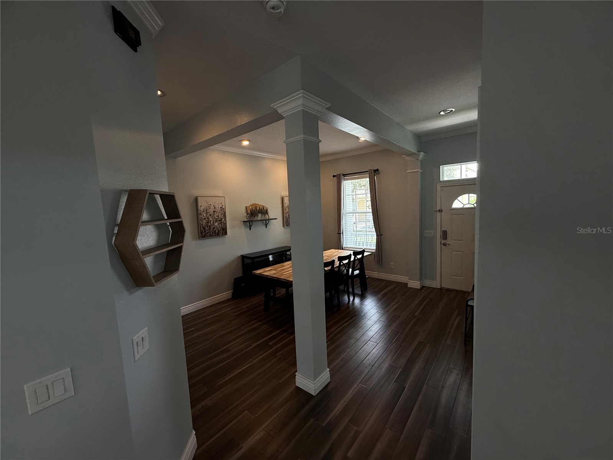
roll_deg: +2.5
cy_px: 230
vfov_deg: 85.7
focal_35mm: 14
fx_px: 248
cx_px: 306
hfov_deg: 102.1
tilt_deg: -4.7
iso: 125
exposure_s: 1/120
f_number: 2.2
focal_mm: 2.22
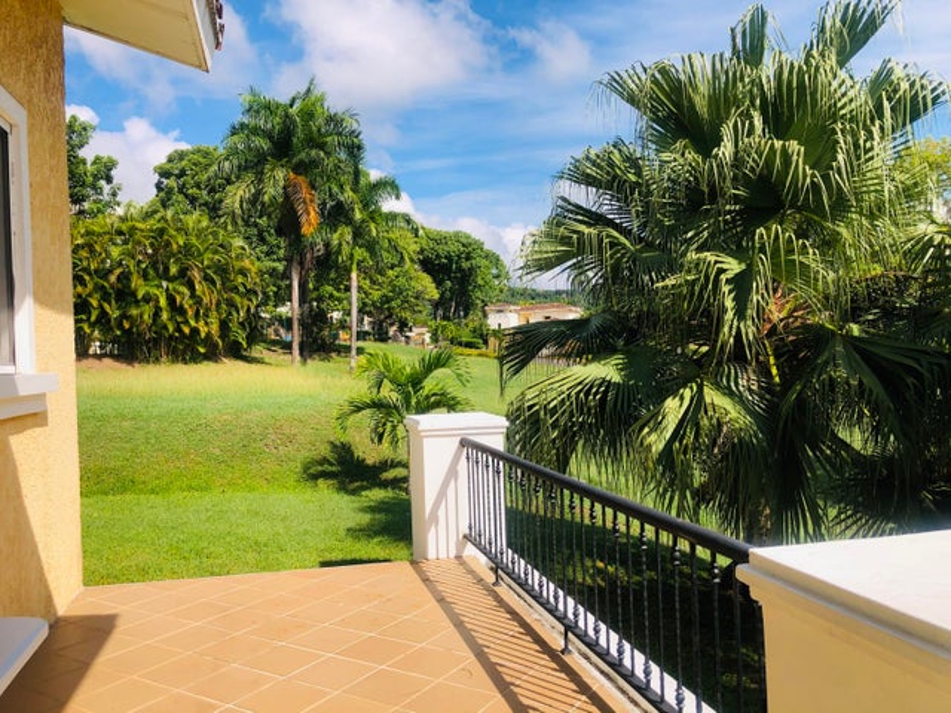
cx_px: 476
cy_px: 356
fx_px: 769
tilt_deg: -1.6
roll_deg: +1.5
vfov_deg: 49.7
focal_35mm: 28
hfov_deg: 63.4
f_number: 1.8
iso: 20
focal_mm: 3.99
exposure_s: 1/2315
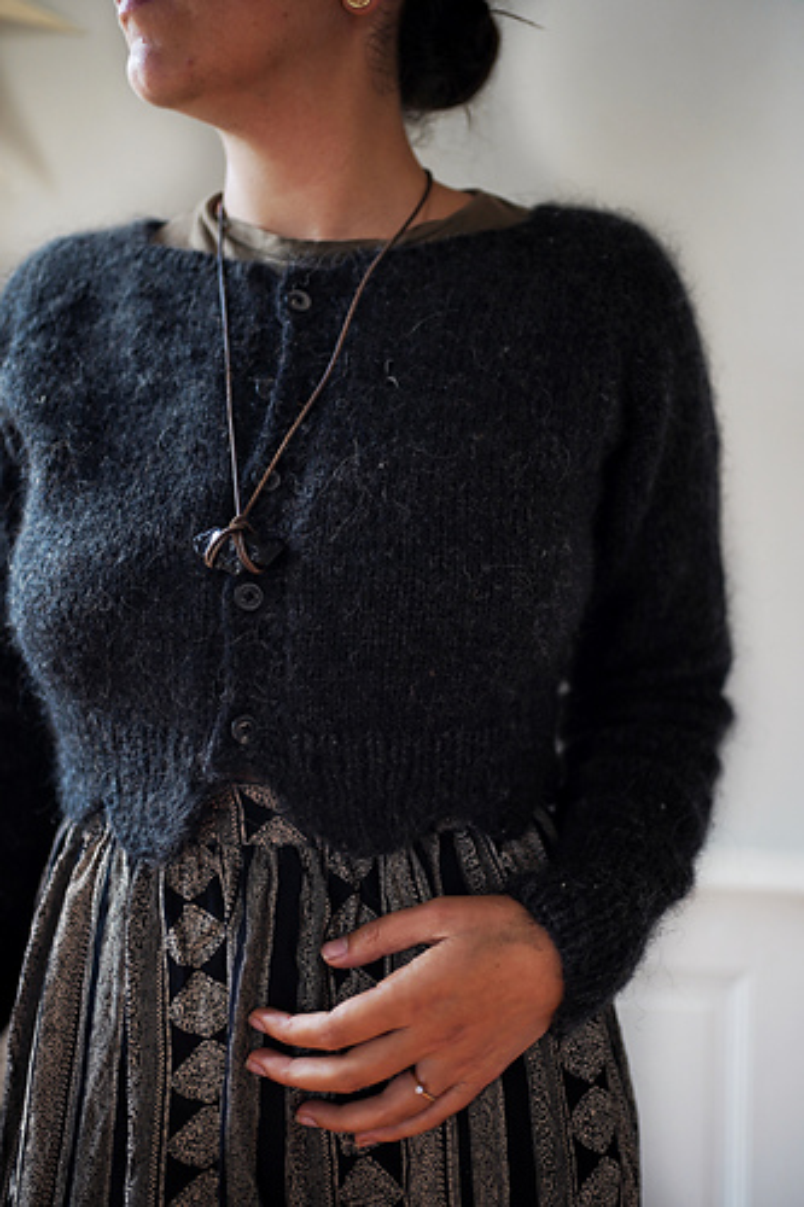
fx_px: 1173
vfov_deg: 54.5
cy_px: 604
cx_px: 402
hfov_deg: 37.8
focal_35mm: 35
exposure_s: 1/100
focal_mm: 35
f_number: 1.8
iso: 125
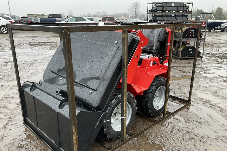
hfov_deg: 60.3
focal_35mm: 31
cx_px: 111
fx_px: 195
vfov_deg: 42.2
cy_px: 87
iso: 25
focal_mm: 3
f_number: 1.8
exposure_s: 1/122
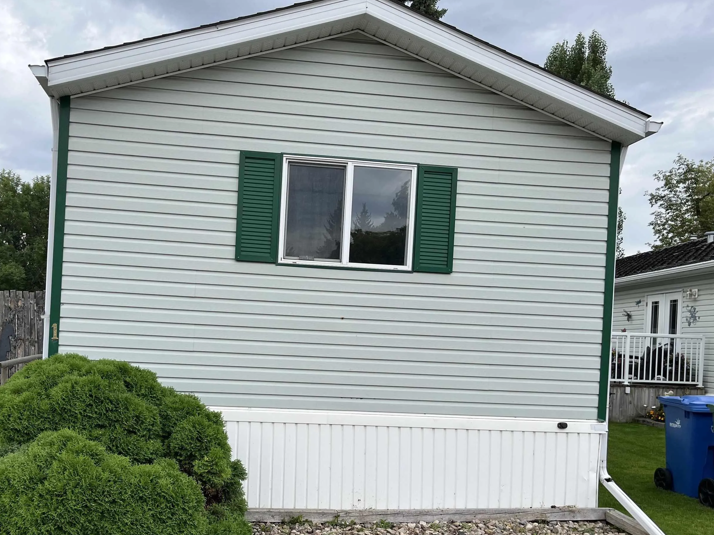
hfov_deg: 55.0
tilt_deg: -0.5
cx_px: 292
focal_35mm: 33
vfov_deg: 42.6
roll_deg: -2.6
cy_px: 338
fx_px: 681
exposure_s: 1/1404
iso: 50
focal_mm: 5.1
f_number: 1.6
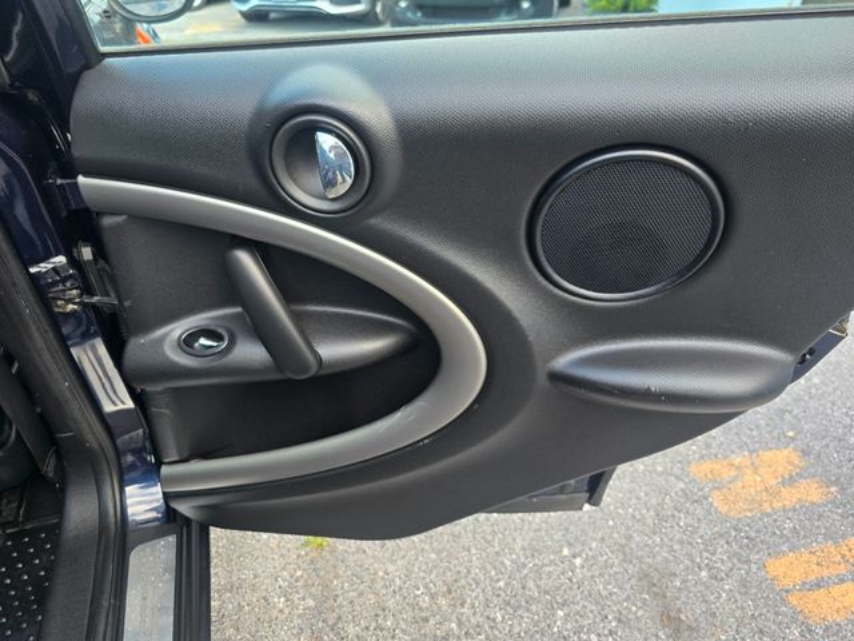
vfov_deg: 58.9
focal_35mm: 23
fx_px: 567
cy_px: 320
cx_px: 427
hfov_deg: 73.9
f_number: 1.7
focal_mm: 6.3
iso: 100
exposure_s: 1/120
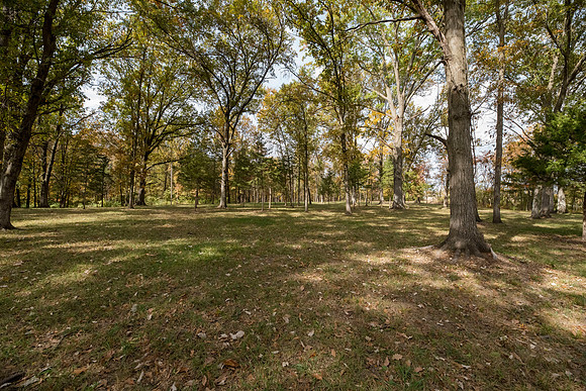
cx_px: 293
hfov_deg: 104.2
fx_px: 228
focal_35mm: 14
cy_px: 196
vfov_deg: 81.2
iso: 800
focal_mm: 14
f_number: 9
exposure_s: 1/400
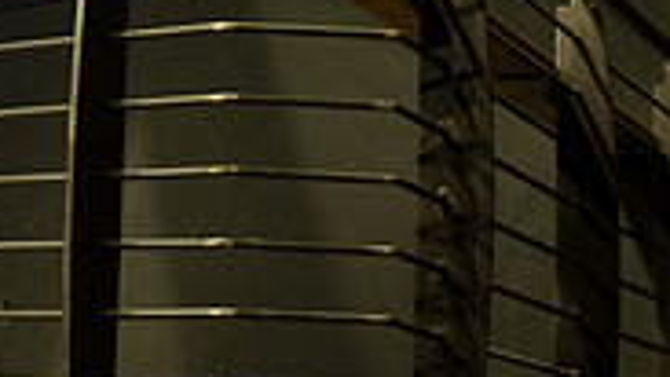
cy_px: -168
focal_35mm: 149
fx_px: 2647
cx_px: -311
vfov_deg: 8.0
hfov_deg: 13.6
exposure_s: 1/160
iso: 1000
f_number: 2.2
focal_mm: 30
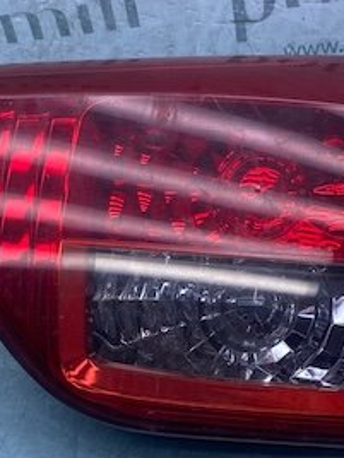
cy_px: 422
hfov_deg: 23.5
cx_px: 233
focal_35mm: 62
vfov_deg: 29.7
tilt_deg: -53.0
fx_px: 822
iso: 32
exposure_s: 1/762
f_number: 1.8
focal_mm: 4.25
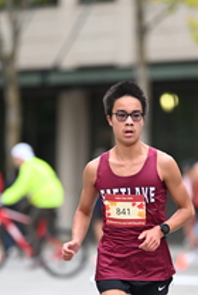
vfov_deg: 3.9
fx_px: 4325
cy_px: 176
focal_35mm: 526
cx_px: 122
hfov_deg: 2.6
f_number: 2.8
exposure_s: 1/800
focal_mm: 200
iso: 1600
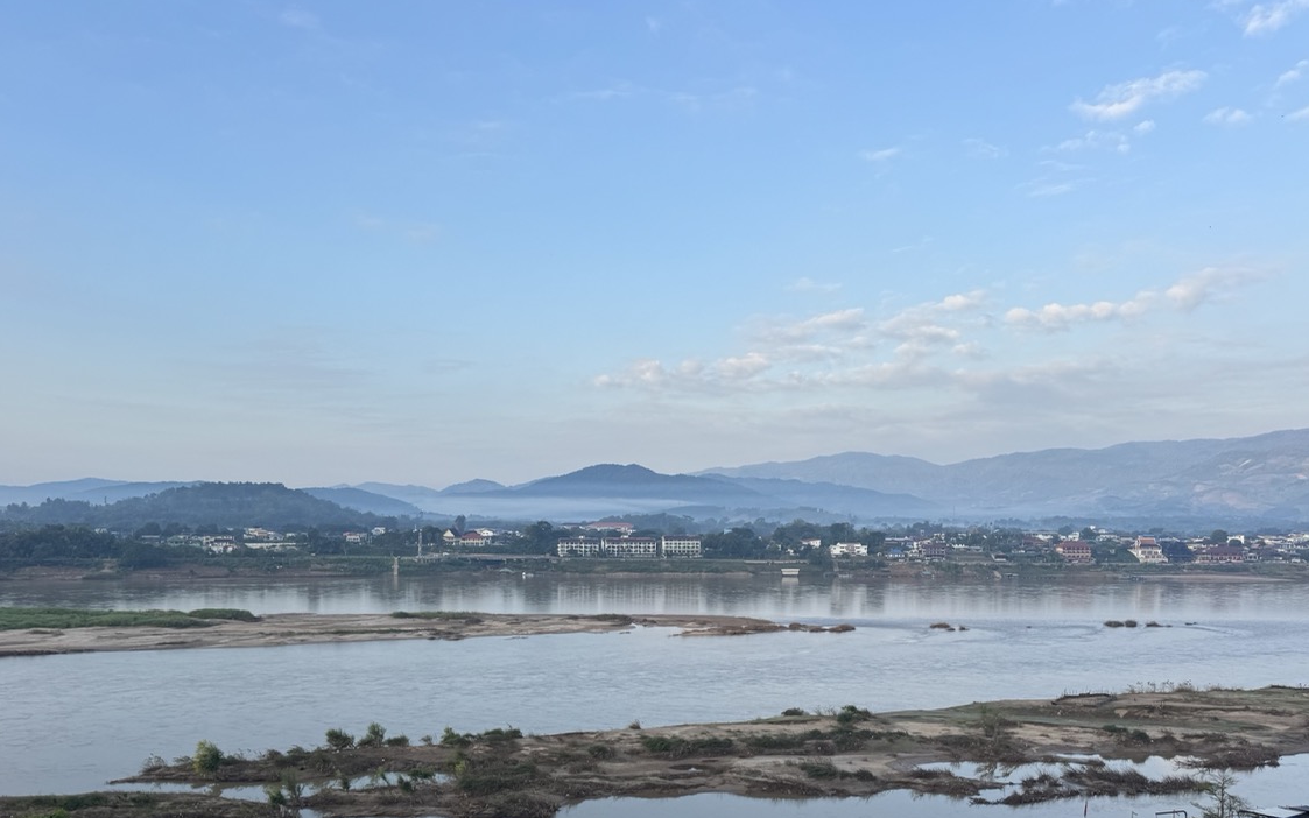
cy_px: 534
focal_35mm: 29
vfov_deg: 42.7
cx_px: 594
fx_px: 1035
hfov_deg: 64.5
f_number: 1.78
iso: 80
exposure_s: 1/1980
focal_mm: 6.76
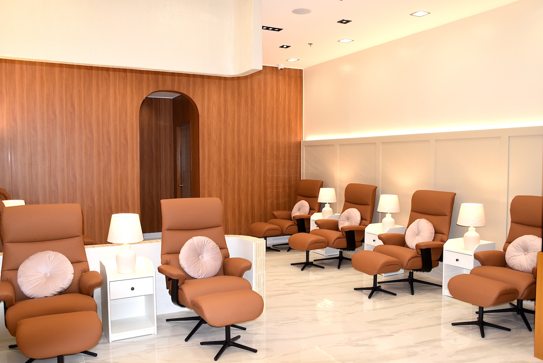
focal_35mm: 30
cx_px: 272
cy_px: 182
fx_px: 453
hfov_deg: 61.9
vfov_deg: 43.7
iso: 640
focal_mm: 20
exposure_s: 1/125
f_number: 5.6
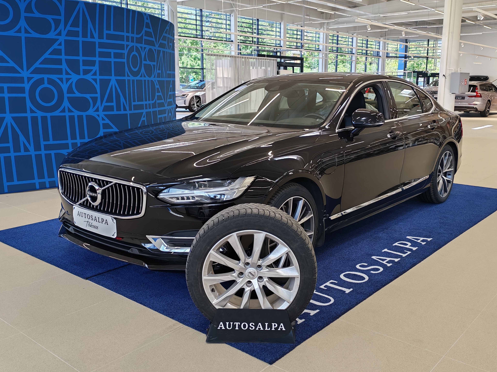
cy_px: 182
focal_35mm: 35
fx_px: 502
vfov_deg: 40.7
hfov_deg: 52.6
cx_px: 262
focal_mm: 6.12
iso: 160
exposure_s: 1/100
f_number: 1.9
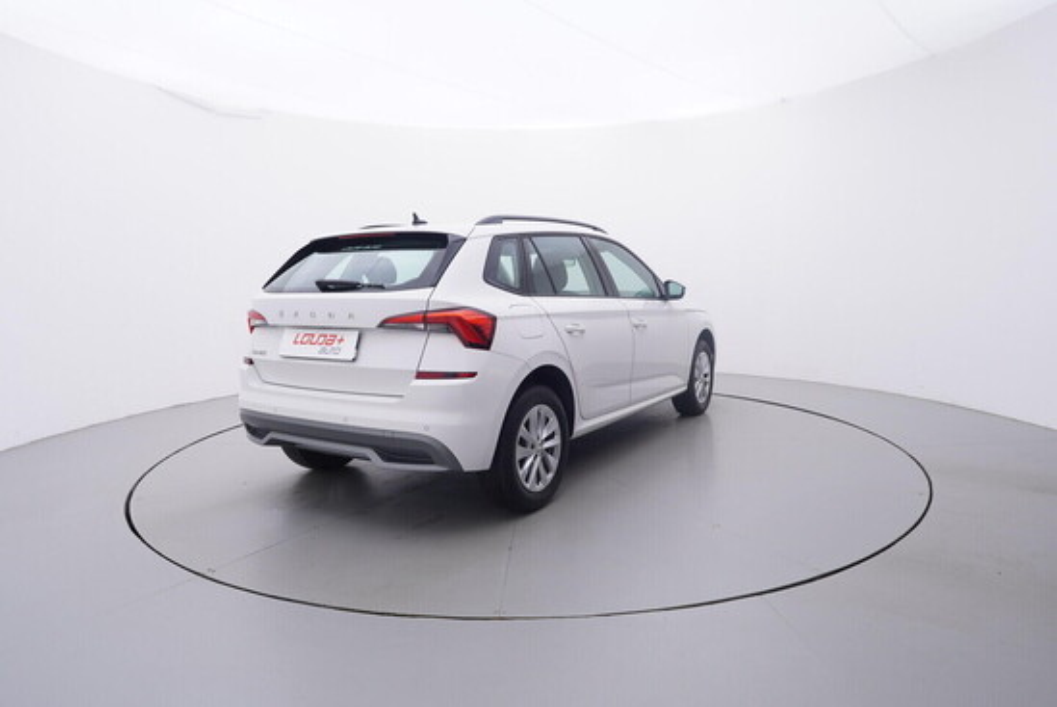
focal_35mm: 22
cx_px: 528
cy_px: 354
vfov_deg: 56.2
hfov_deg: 77.3
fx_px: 661
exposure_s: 1/80
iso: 200
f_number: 5
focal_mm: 15
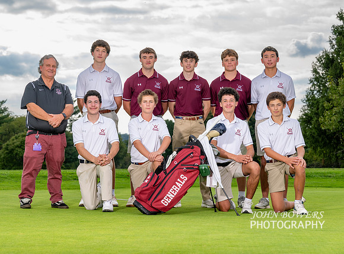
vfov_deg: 14.1
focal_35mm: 103
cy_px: 112
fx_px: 1022
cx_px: 179
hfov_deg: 19.1
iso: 160
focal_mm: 81
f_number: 5.6
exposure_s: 1/320
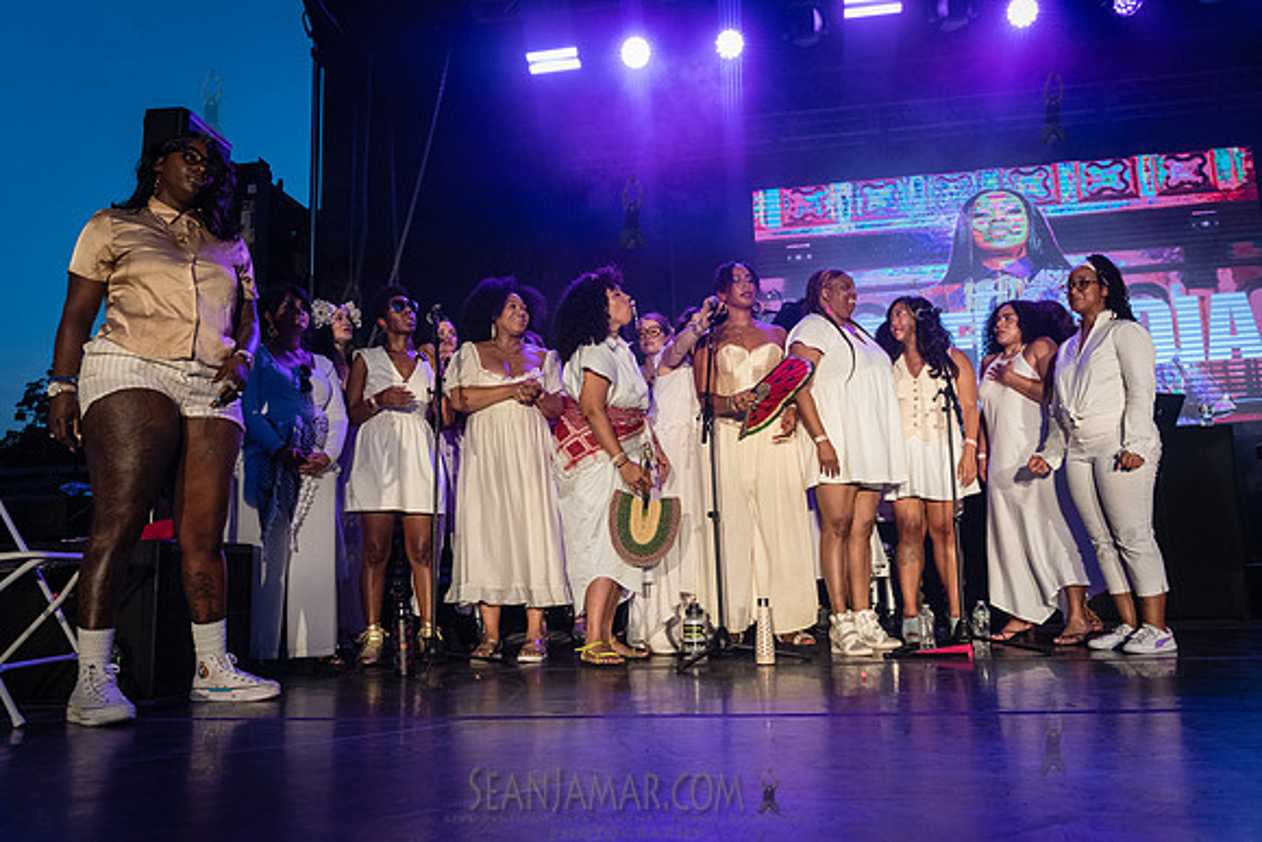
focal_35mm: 29
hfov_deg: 63.6
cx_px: 631
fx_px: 1017
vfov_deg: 45.0
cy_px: 421
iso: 4000
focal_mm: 29
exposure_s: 1/1000
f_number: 4
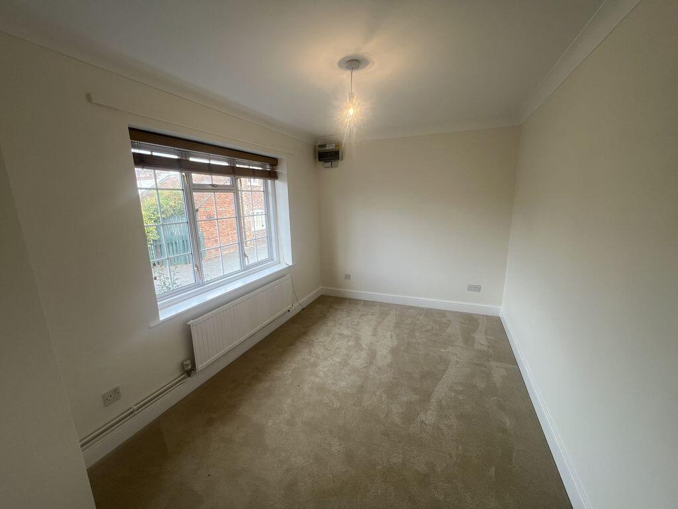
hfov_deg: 106.2
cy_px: 254
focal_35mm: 13
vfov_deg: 89.9
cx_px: 339
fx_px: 255
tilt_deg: -12.5
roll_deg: +1.4
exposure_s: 1/150
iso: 32
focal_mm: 1.57
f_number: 1.8
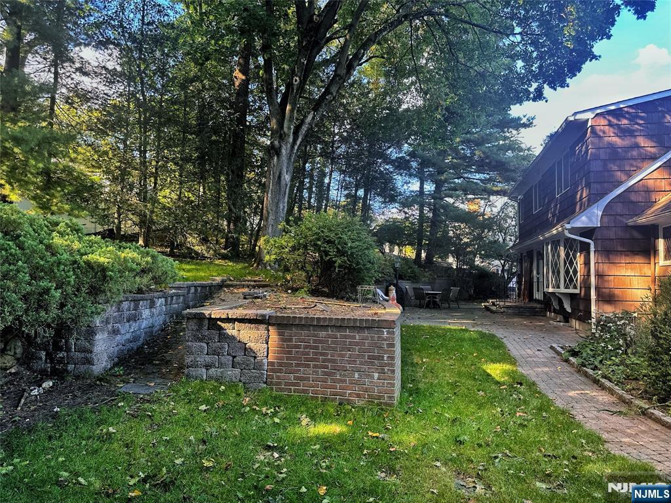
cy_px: 252
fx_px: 465
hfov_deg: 71.6
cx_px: 336
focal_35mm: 24
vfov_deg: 56.8
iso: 100
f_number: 1.78
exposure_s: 1/138
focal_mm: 6.86
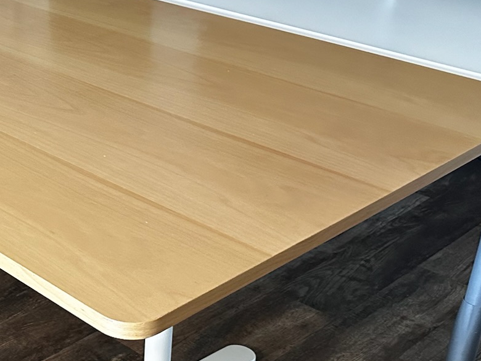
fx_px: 875
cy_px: 270
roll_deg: +0.8
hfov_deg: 29.1
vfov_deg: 23.1
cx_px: 19
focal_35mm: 63
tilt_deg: -30.7
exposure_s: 1/50
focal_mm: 6.86
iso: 800
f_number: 1.78
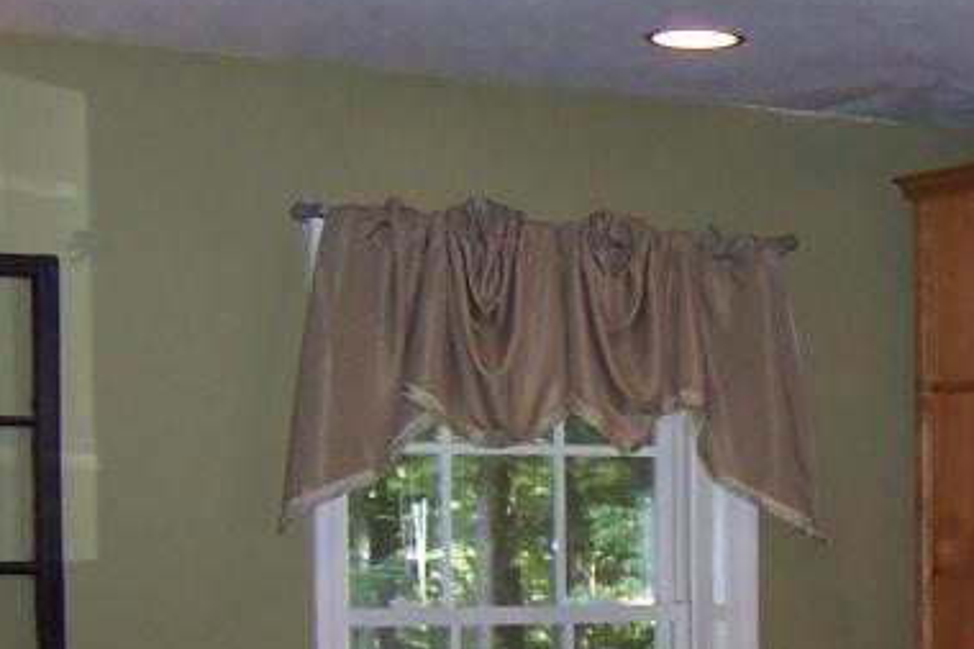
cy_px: 703
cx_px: 1123
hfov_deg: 19.2
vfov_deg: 13.3
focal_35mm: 101
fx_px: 2731
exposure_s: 1/60
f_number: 2.8
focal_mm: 5.6
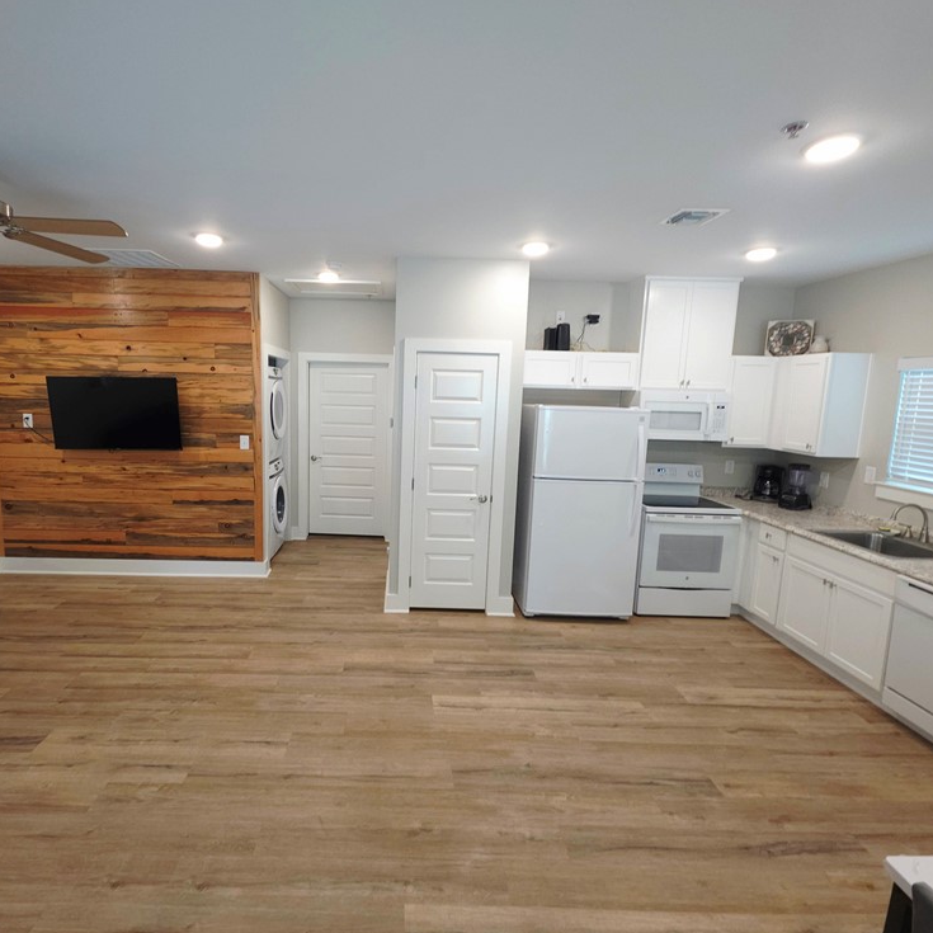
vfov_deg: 87.4
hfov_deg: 86.9
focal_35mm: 16
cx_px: 402
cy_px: 454
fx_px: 488
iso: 100
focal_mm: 2.2
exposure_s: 1/30
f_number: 1.9
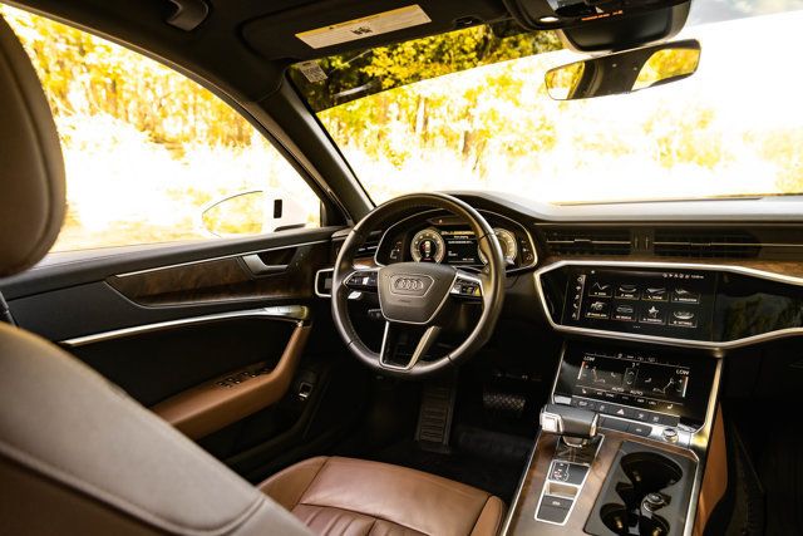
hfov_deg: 73.7
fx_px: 535
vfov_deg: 53.2
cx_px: 402
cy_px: 268
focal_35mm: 24
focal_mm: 24
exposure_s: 1/200
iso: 640
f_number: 5
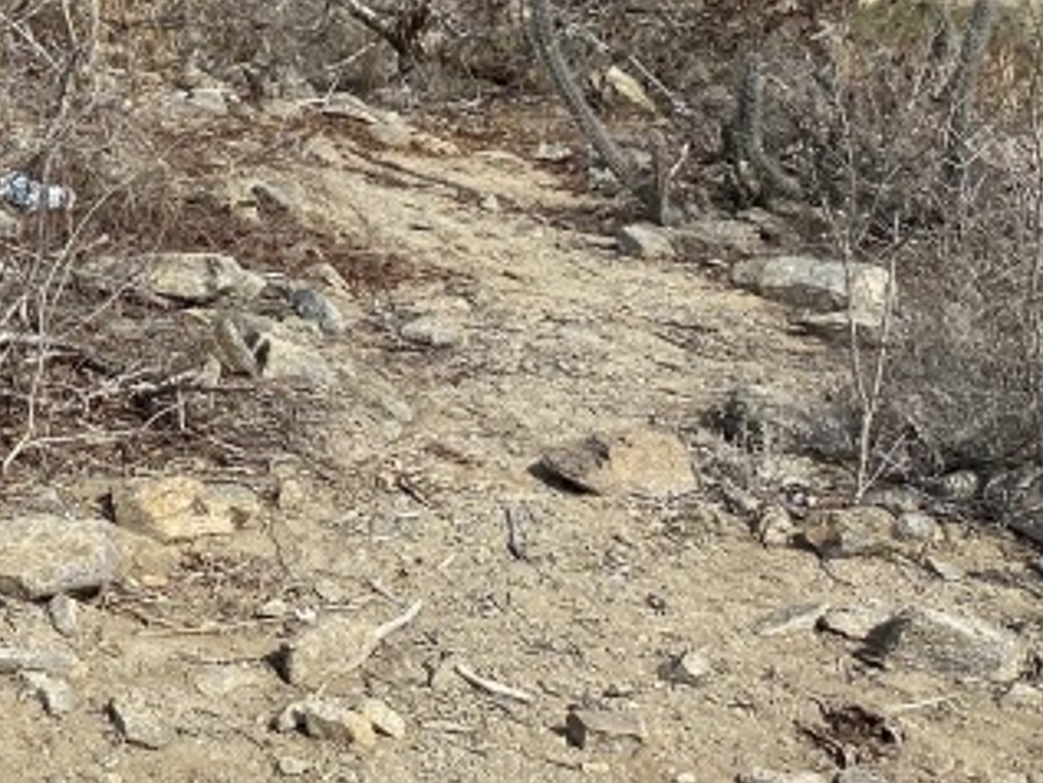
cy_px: -184
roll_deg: -1.5
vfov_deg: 16.7
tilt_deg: -4.0
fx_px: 2532
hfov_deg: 21.0
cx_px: -349
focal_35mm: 84
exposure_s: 1/3205
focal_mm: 4.25
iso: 32
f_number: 1.8
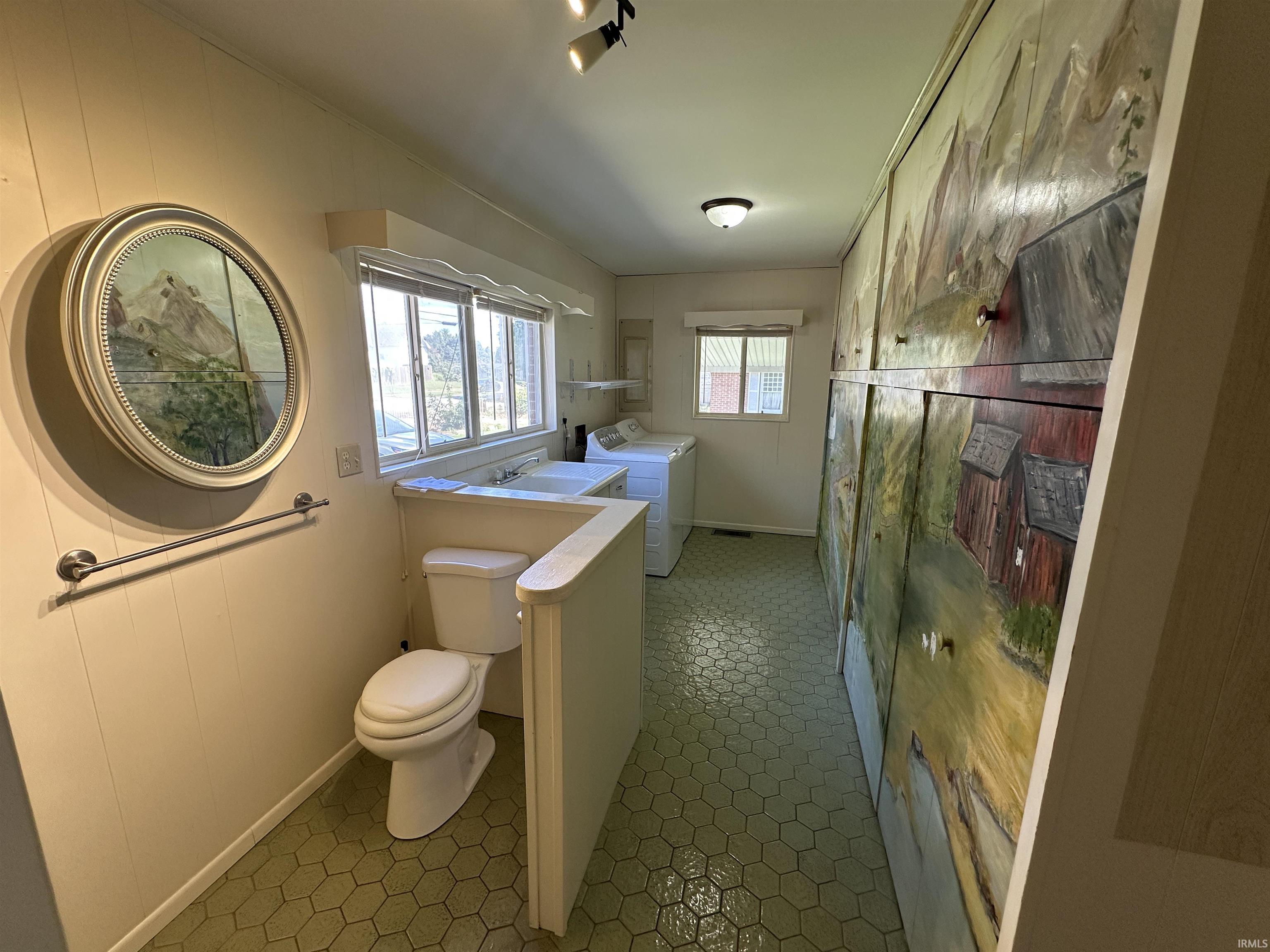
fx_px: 514
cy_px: 476
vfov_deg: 85.7
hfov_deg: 102.1
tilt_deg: -10.8
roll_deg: +0.0
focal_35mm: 14
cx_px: 635
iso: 100
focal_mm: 2.22
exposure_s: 1/120
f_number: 2.2
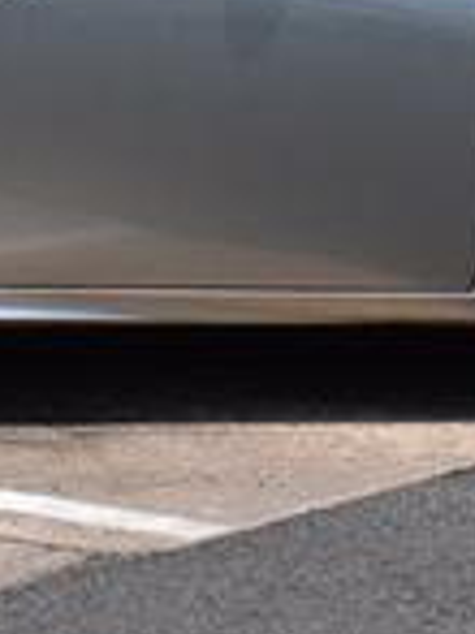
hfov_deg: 6.2
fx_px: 4379
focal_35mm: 239
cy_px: -246
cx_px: -86
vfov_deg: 8.2
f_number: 11
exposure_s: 1/500
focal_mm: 38
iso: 220
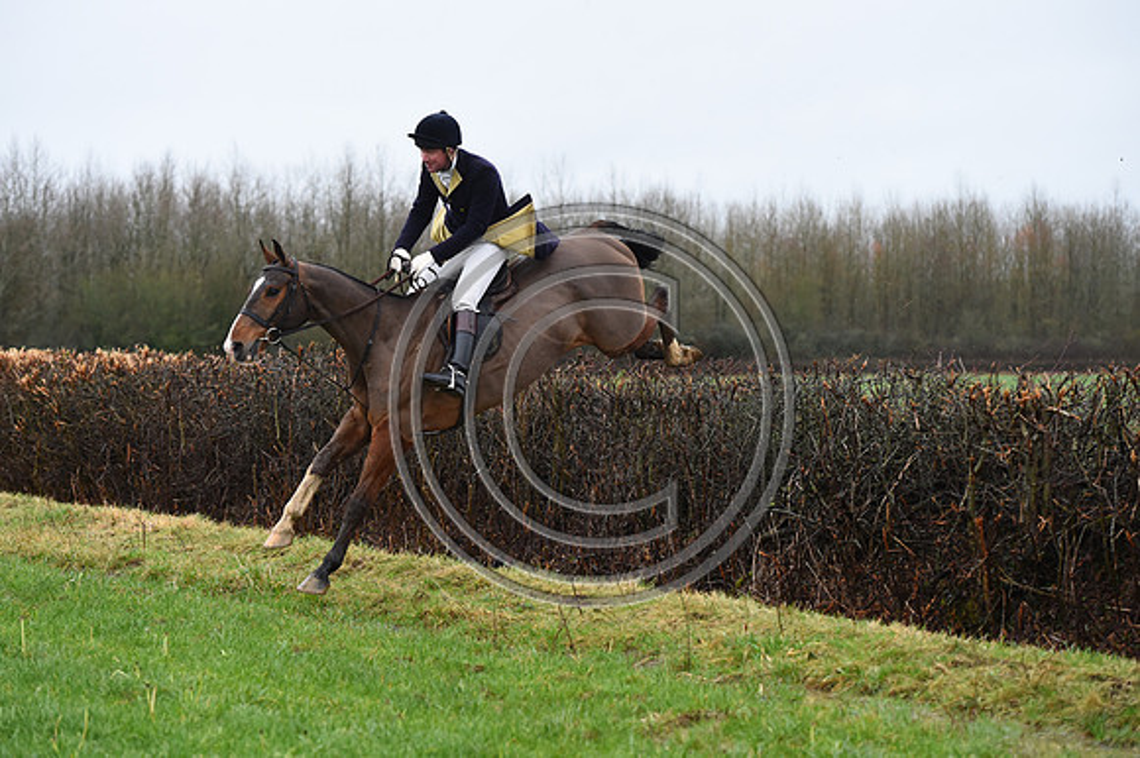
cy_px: 379
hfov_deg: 20.4
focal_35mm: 100
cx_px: 570
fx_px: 3165
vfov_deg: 13.7
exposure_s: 1/1250
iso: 2500
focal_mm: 100
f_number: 4
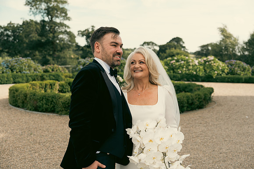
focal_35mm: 46
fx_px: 325
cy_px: 84
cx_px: 127
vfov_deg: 29.3
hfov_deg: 42.7
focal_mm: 46
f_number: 3.5
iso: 125
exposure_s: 1/640
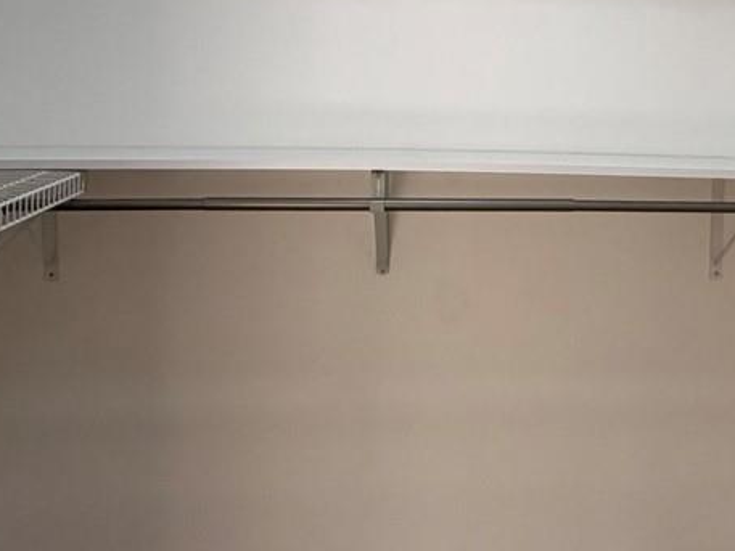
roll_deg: -1.2
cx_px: 518
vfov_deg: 29.2
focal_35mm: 49
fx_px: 1041
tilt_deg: -4.3
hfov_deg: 38.2
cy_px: 129
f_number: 2.2
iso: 80
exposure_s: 1/120
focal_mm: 2.22
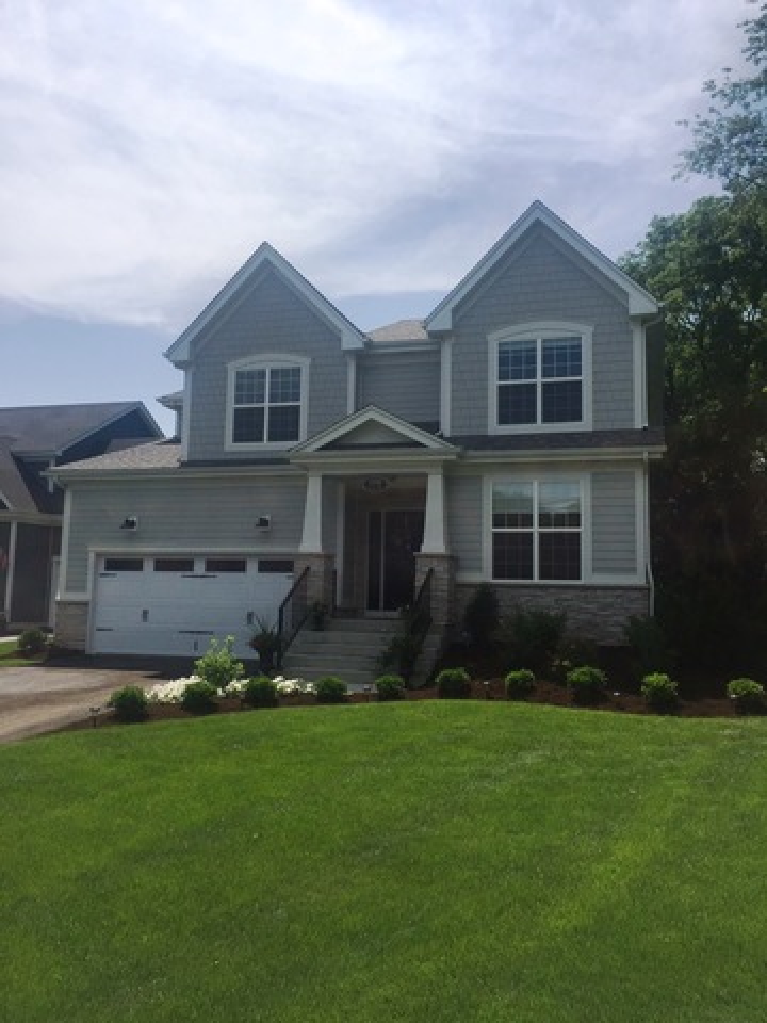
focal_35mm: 29
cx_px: 384
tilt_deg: +8.0
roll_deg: -0.7
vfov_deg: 61.7
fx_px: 857
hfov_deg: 48.2
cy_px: 512
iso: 32
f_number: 2.2
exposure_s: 1/4405
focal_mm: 4.15
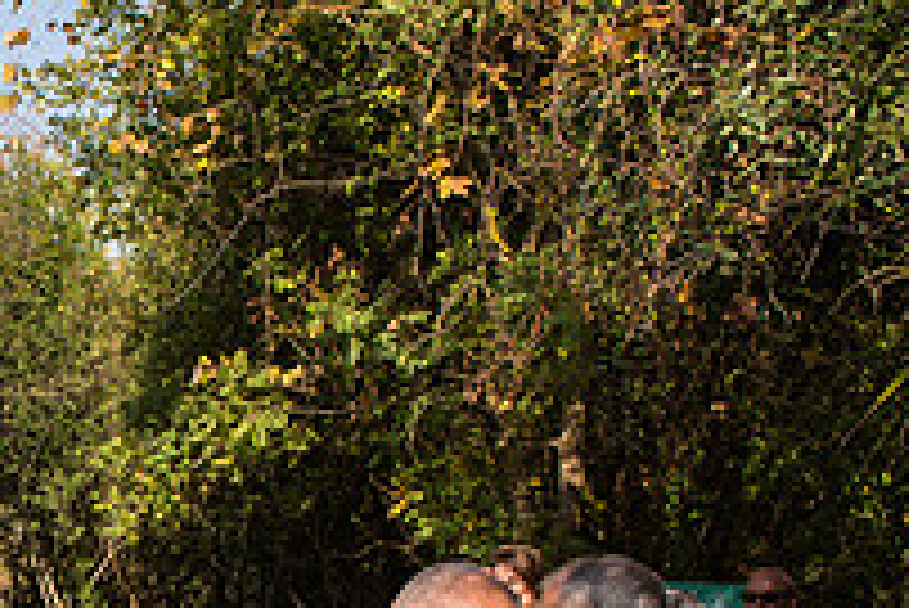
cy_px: 759
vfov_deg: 18.6
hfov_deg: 25.7
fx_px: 1743
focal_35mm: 69
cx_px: -220
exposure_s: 1/160
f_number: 7.1
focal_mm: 24
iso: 100
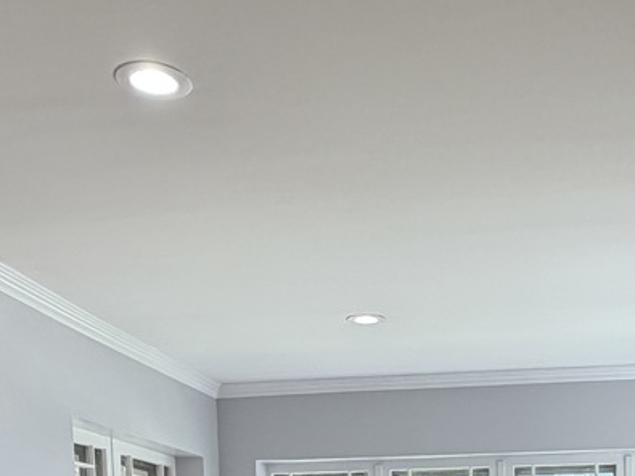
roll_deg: +1.5
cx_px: 466
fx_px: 935
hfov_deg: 36.7
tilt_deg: -6.9
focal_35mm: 51
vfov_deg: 23.6
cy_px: 685
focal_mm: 2.22
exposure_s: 1/120
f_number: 2.2
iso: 100
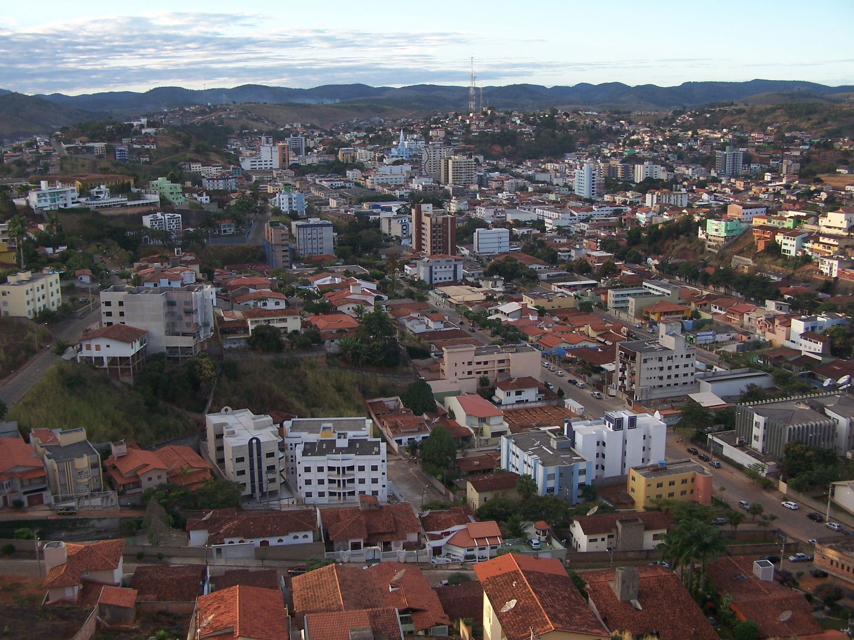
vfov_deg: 37.7
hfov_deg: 49.0
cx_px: 427
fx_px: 937
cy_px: 320
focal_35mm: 38
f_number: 2.8
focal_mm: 6.3
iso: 80
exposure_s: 1/200
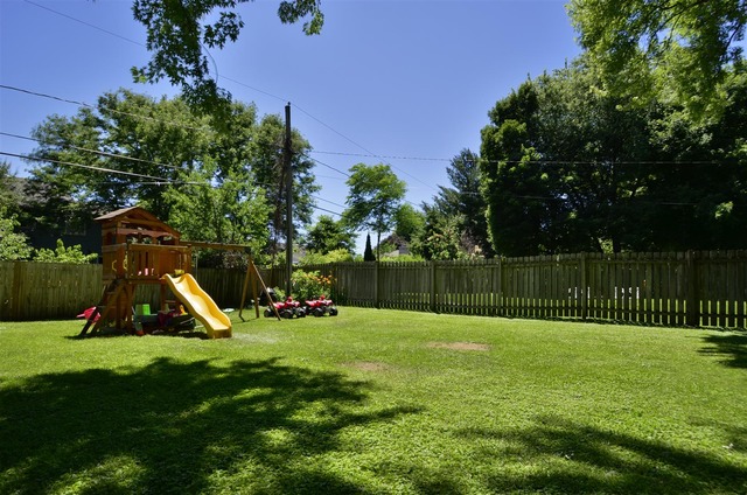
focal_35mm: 18
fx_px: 373
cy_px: 248
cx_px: 374
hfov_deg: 90.1
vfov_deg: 67.2
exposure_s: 1/125
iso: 200
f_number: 11
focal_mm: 12
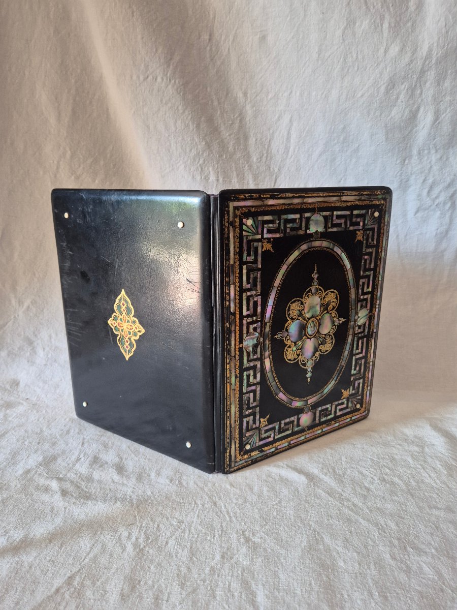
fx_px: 405
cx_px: 228
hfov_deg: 58.9
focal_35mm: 23
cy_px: 305
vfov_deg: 73.9
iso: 400
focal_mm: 5.4
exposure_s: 1/100
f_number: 1.8
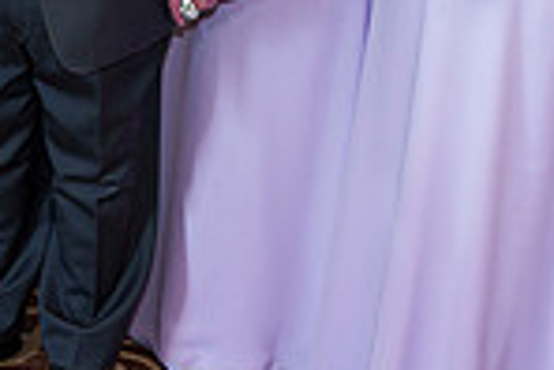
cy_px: -121
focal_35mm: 111
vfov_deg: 12.0
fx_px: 1710
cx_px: -348
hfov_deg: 16.3
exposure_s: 1/125
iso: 640
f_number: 3.5
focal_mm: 28
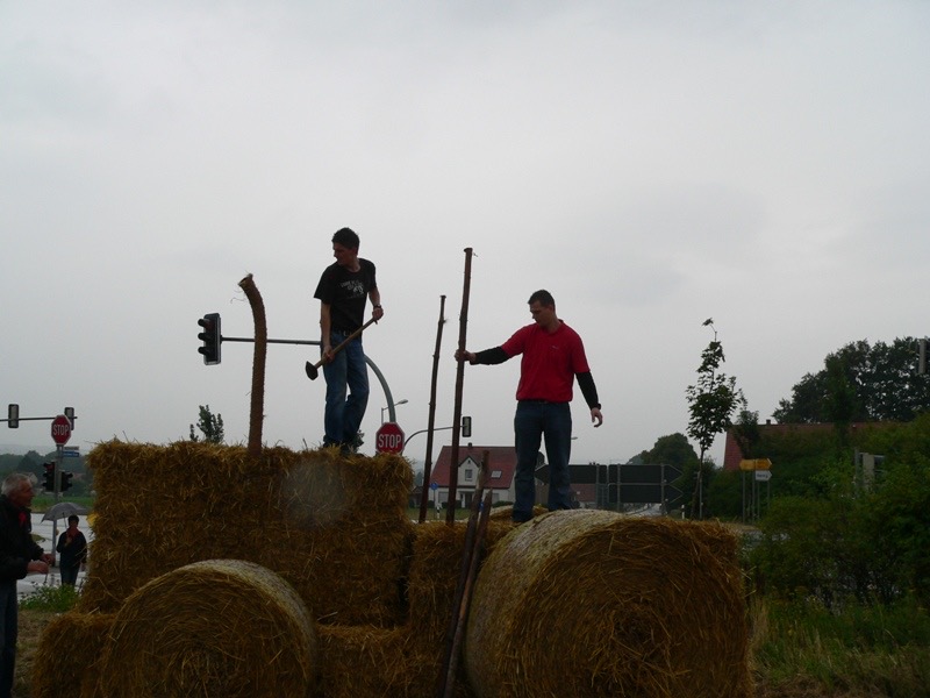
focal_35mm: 36
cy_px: 349
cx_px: 465
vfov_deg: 39.7
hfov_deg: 51.4
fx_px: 967
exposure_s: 1/250
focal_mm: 6
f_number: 4
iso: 80
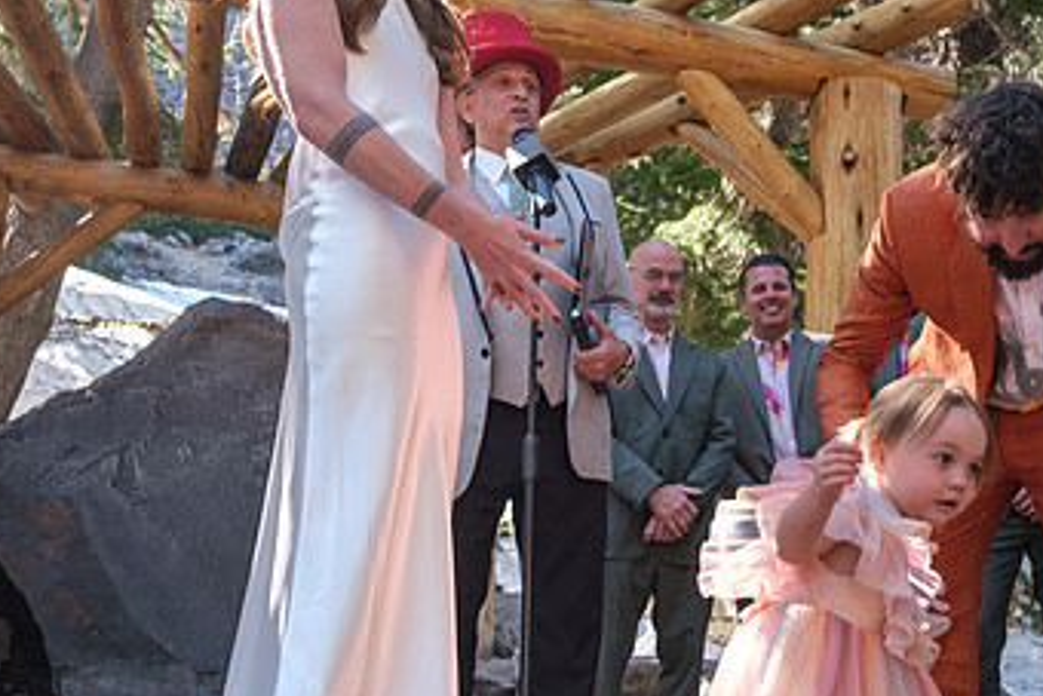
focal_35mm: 46
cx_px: 693
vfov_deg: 29.1
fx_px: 1333
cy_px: 443
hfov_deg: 42.2
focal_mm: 18
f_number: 3.6
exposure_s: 1/210
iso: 250
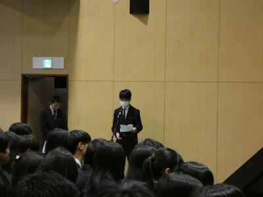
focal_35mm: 135
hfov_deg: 14.6
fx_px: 1026
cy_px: 98
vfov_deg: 11.0
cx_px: 132
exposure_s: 1/60
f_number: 5.3
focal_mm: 24.2
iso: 1600
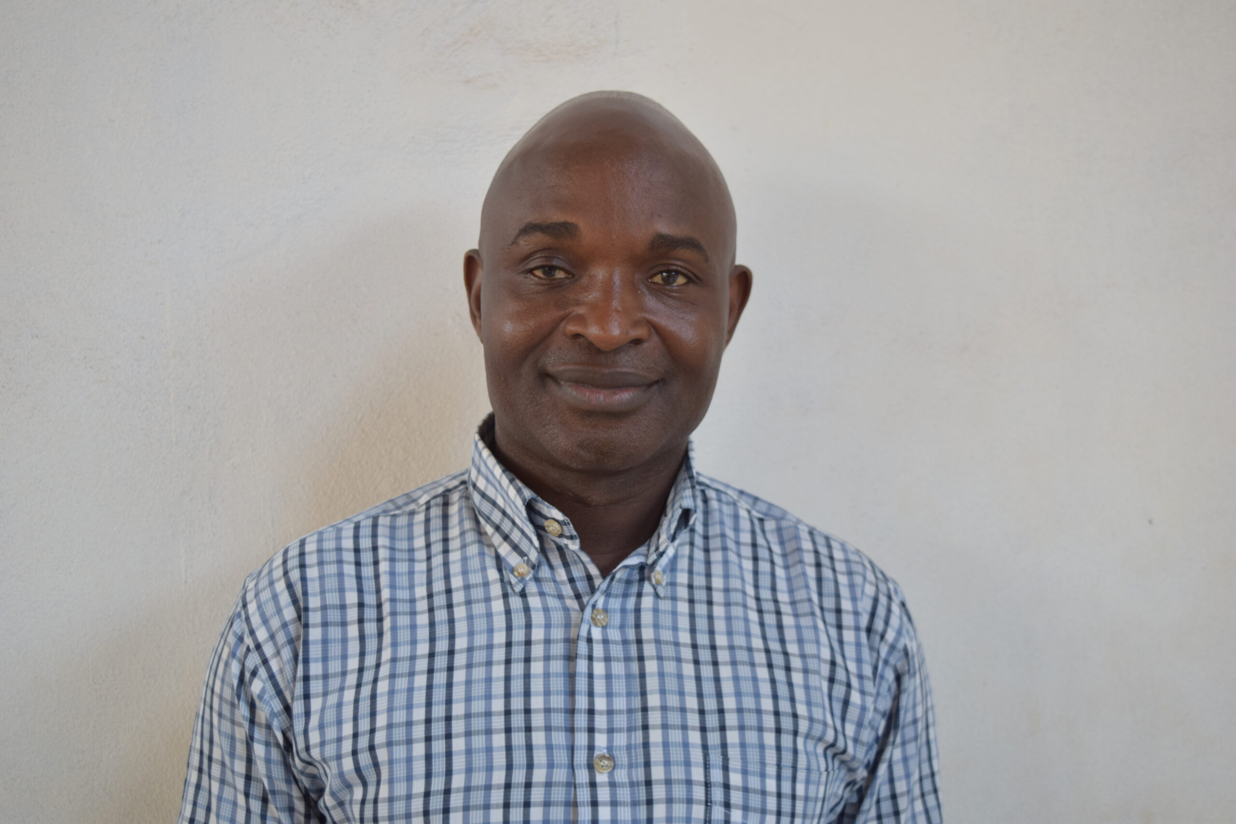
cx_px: 618
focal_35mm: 51
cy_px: 412
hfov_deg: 38.9
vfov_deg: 26.5
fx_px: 1751
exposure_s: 1/60
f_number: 4.5
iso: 200
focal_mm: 34
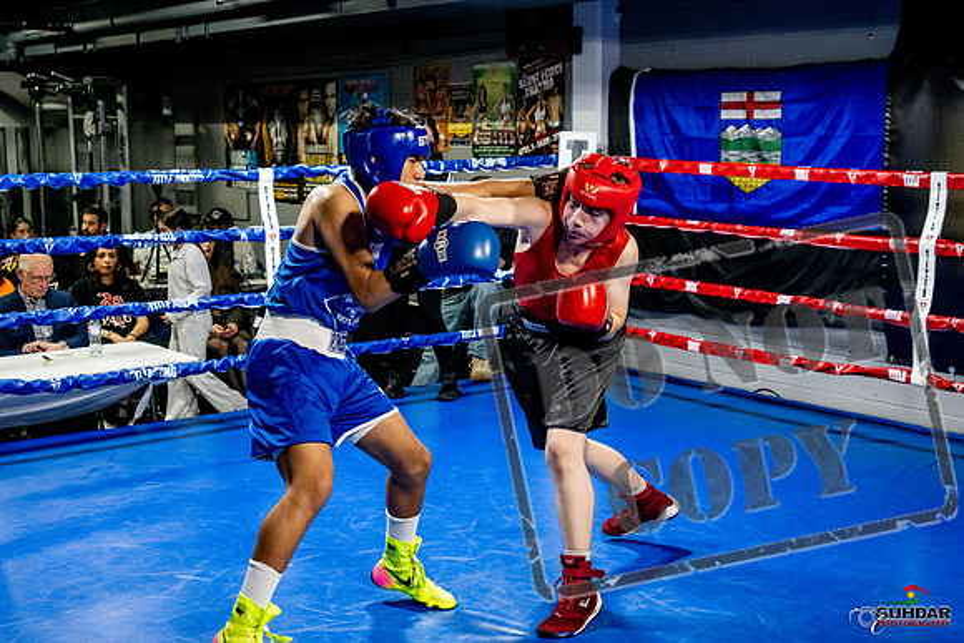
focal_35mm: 52
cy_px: 322
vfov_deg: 26.0
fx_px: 1393
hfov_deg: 38.2
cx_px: 482
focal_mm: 35
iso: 5000
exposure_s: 1/800
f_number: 2.8
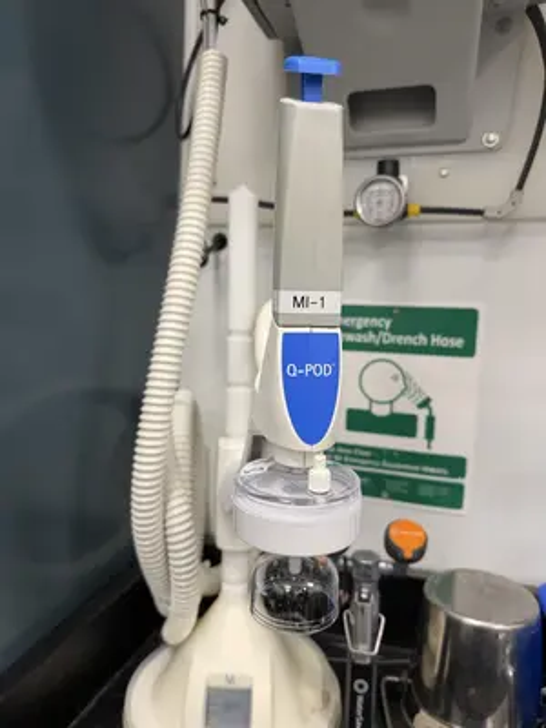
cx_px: 273
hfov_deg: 56.8
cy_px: 364
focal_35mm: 24
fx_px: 505
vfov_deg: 71.6
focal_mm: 6.76
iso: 125
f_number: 1.78
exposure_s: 1/60
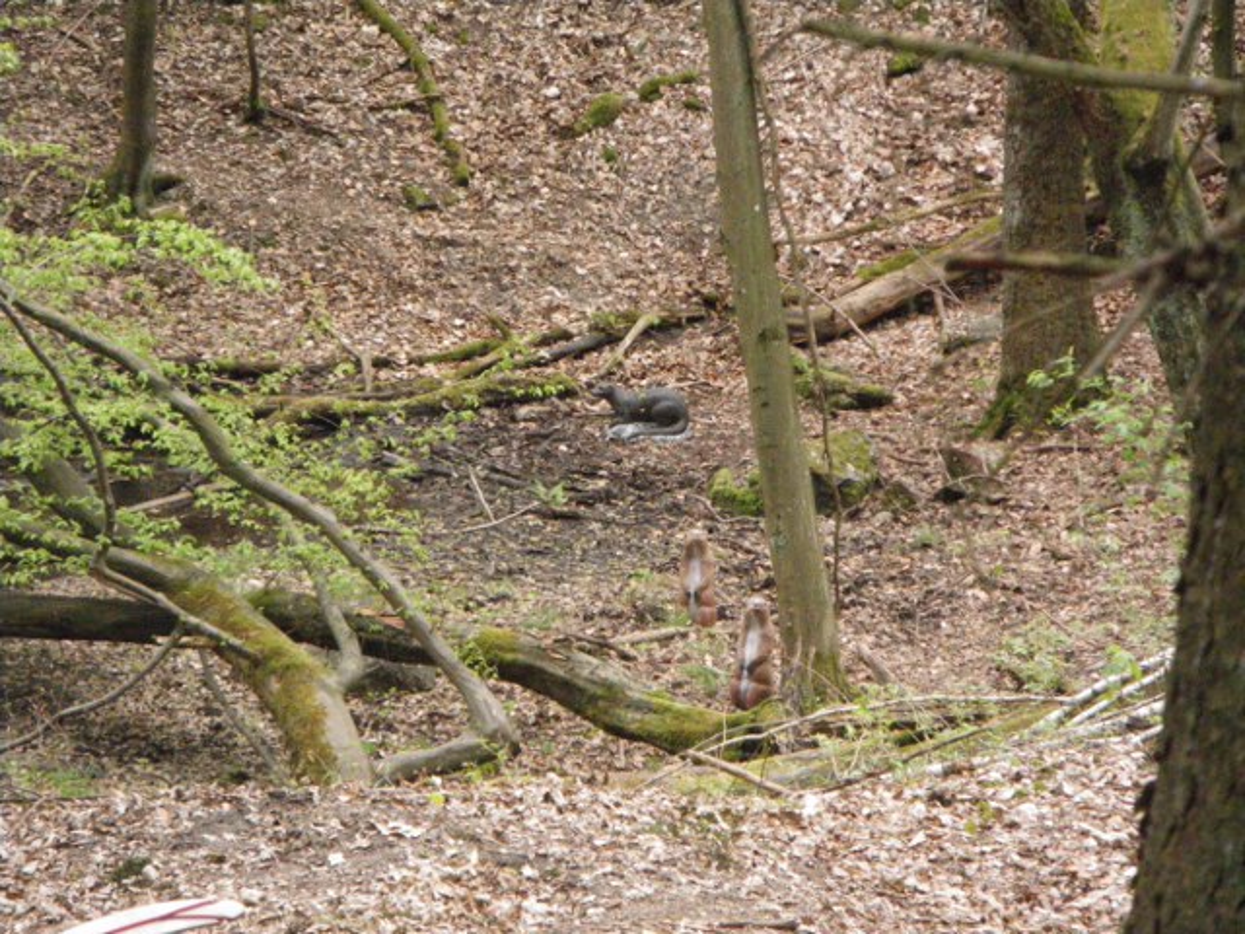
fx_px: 5035
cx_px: 622
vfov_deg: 10.6
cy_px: 467
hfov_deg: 14.1
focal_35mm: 140
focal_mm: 25
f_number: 5.5
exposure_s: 1/250
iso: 800
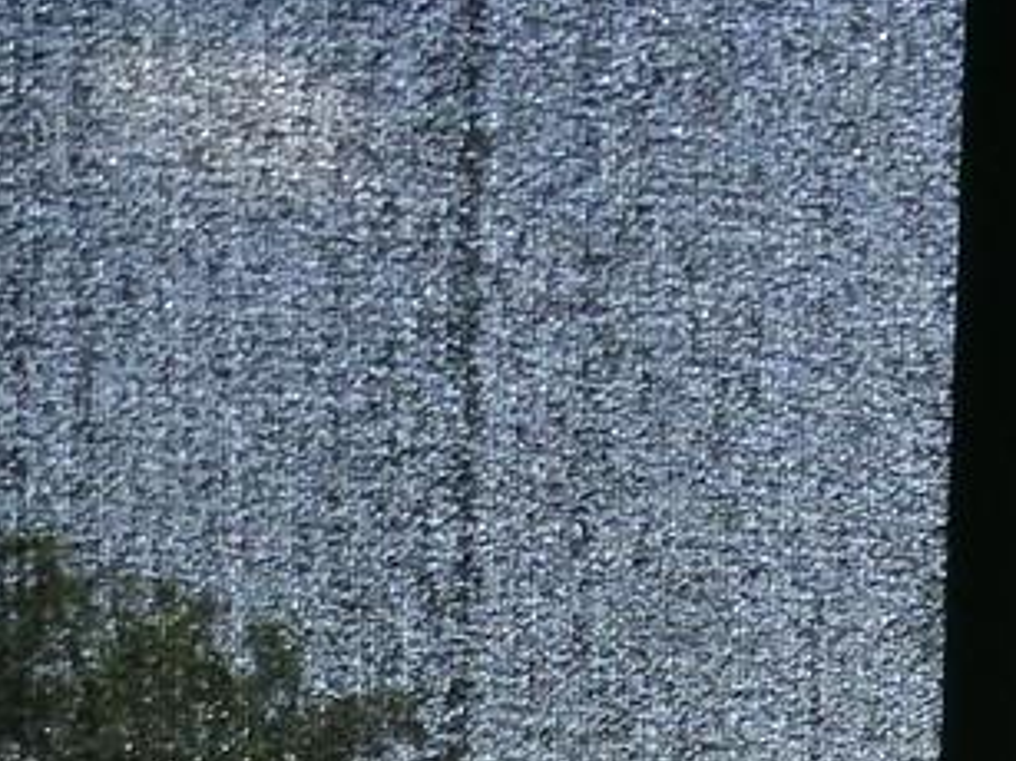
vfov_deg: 10.1
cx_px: 814
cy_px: 1919
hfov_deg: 15.7
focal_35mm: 125
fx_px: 3667
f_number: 4
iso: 160
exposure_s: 1/200
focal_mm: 4.3
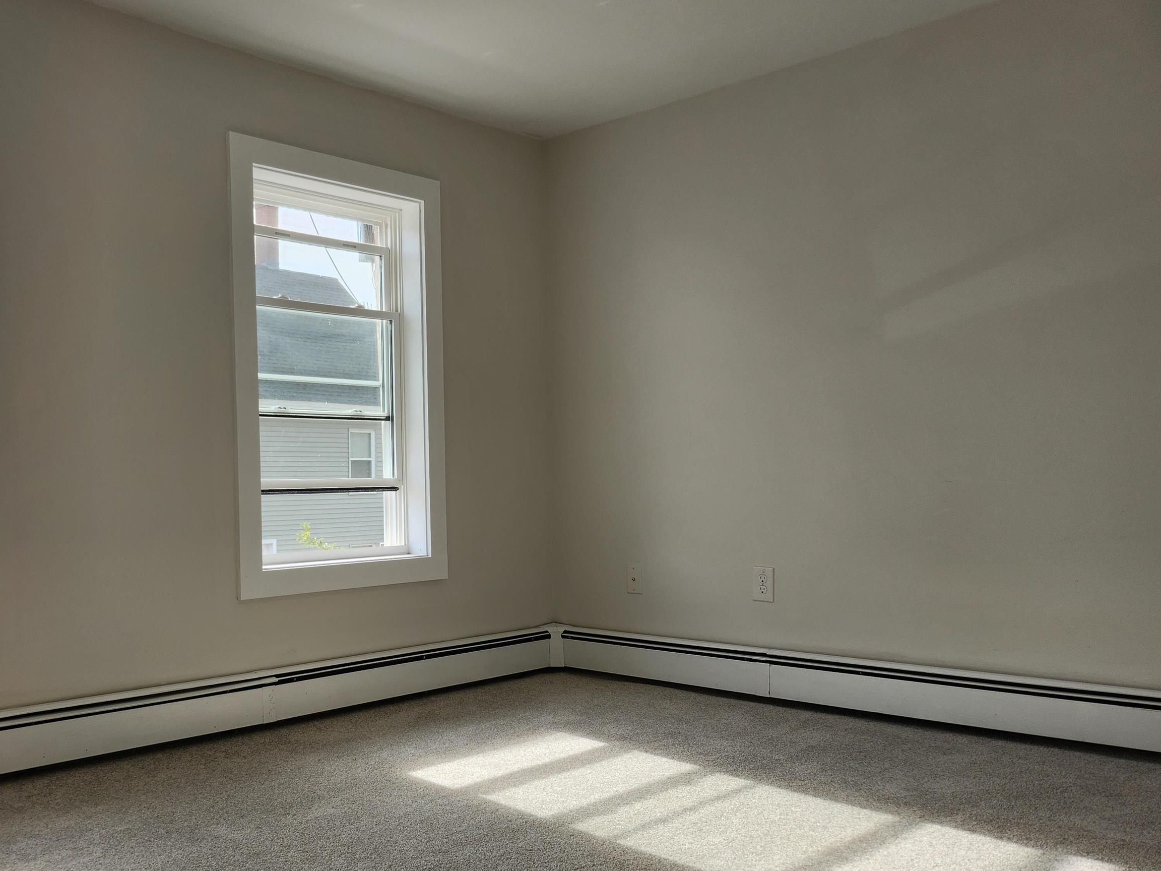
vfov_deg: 44.1
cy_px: 463
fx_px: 1073
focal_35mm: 32
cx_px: 390
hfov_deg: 55.7
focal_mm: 5
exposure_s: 1/474
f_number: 1.8
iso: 50
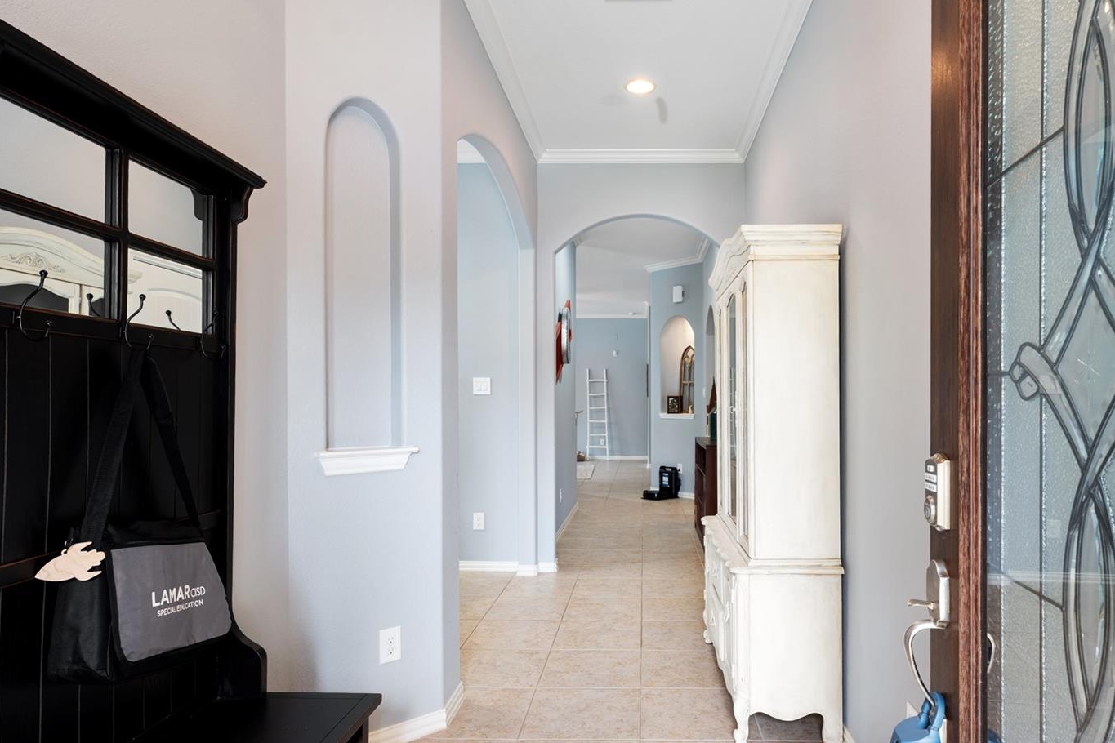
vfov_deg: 59.0
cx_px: 643
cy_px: 445
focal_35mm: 21
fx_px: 650
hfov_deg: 80.6
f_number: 8
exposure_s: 1/1.67
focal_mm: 14
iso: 100
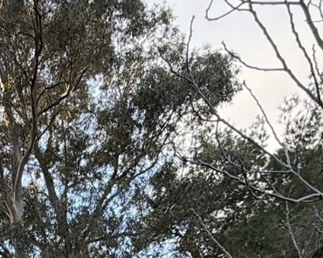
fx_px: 679
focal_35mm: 71
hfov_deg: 23.4
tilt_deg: -0.1
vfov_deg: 17.5
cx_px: -107
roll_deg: +0.5
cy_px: 463
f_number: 2.2
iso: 100
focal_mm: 2.22
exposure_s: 1/121
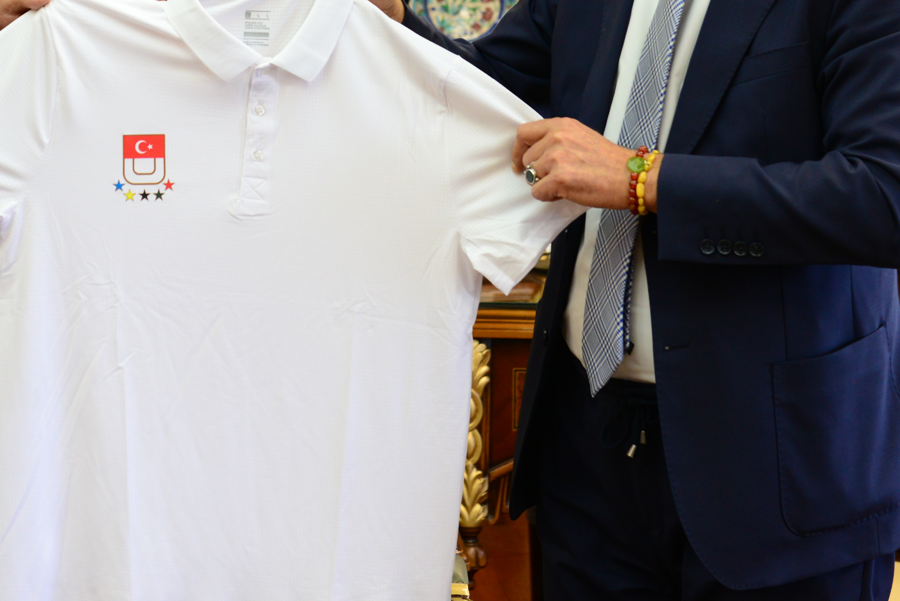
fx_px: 2676
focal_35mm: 107
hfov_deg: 19.0
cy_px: 7
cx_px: 215
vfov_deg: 12.7
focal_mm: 50
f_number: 4.5
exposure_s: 1/125
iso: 1000
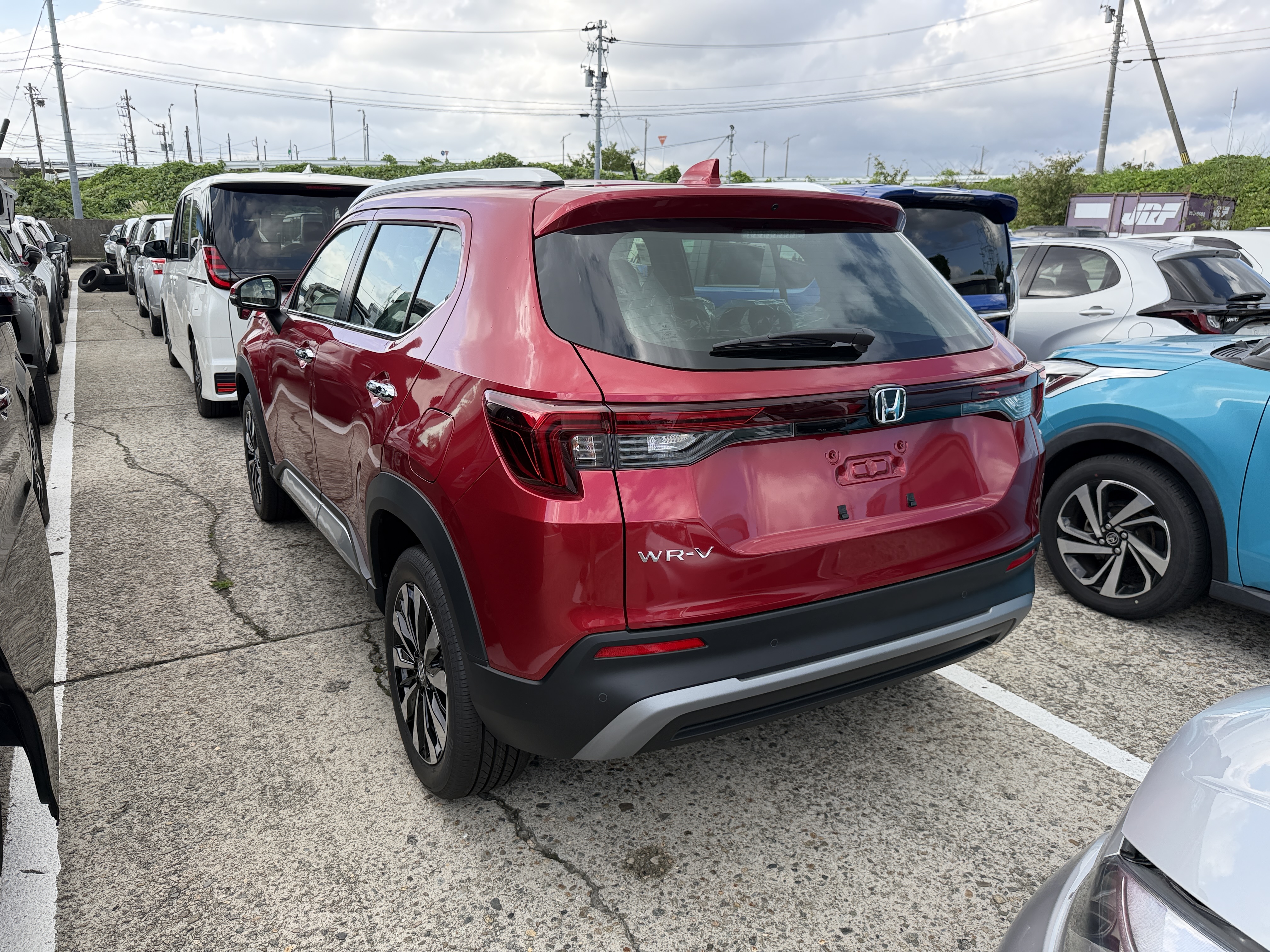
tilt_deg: -13.0
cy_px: 476
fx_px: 881
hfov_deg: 71.6
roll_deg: -0.6
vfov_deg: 56.8
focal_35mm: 24
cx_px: 635
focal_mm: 6.76
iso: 100
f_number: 1.78
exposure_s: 1/1493
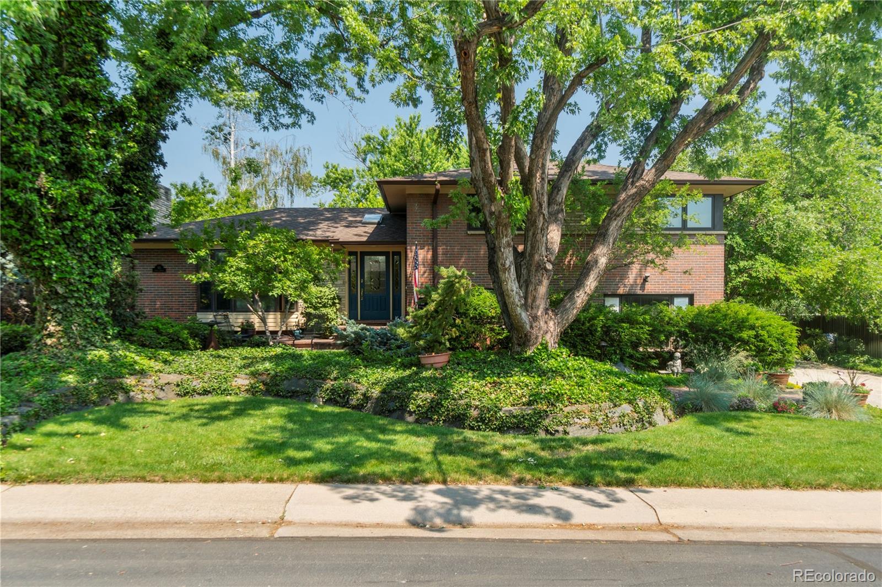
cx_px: 441
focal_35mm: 27
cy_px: 294
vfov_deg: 47.9
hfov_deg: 67.4
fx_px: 661
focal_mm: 18
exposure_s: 1/200
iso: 160
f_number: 8
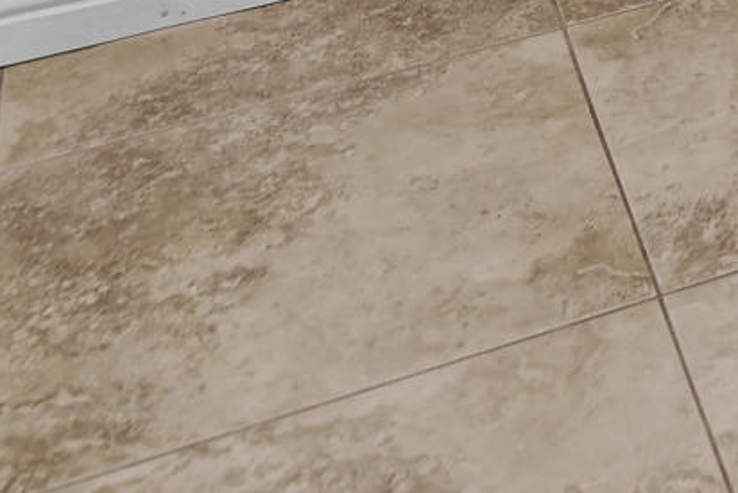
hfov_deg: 15.8
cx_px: 1480
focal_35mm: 102
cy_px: -1146
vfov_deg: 9.4
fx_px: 2092
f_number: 4.5
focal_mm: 14
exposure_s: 1/30
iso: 320
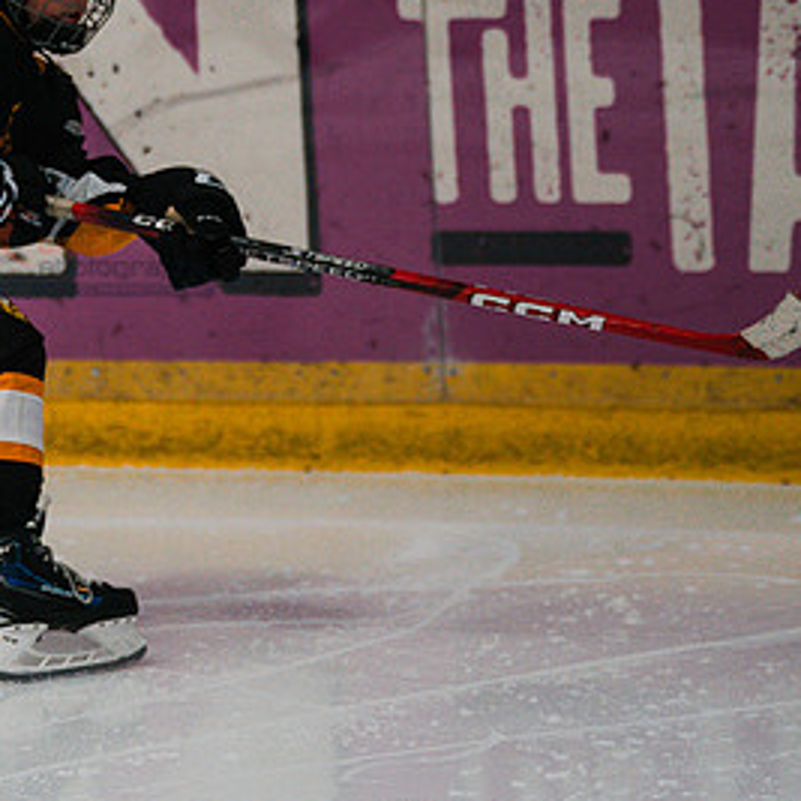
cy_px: 276
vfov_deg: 4.0
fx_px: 11388
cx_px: -81
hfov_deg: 4.0
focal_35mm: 435
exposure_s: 1/1600
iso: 3200
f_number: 3.2
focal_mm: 197
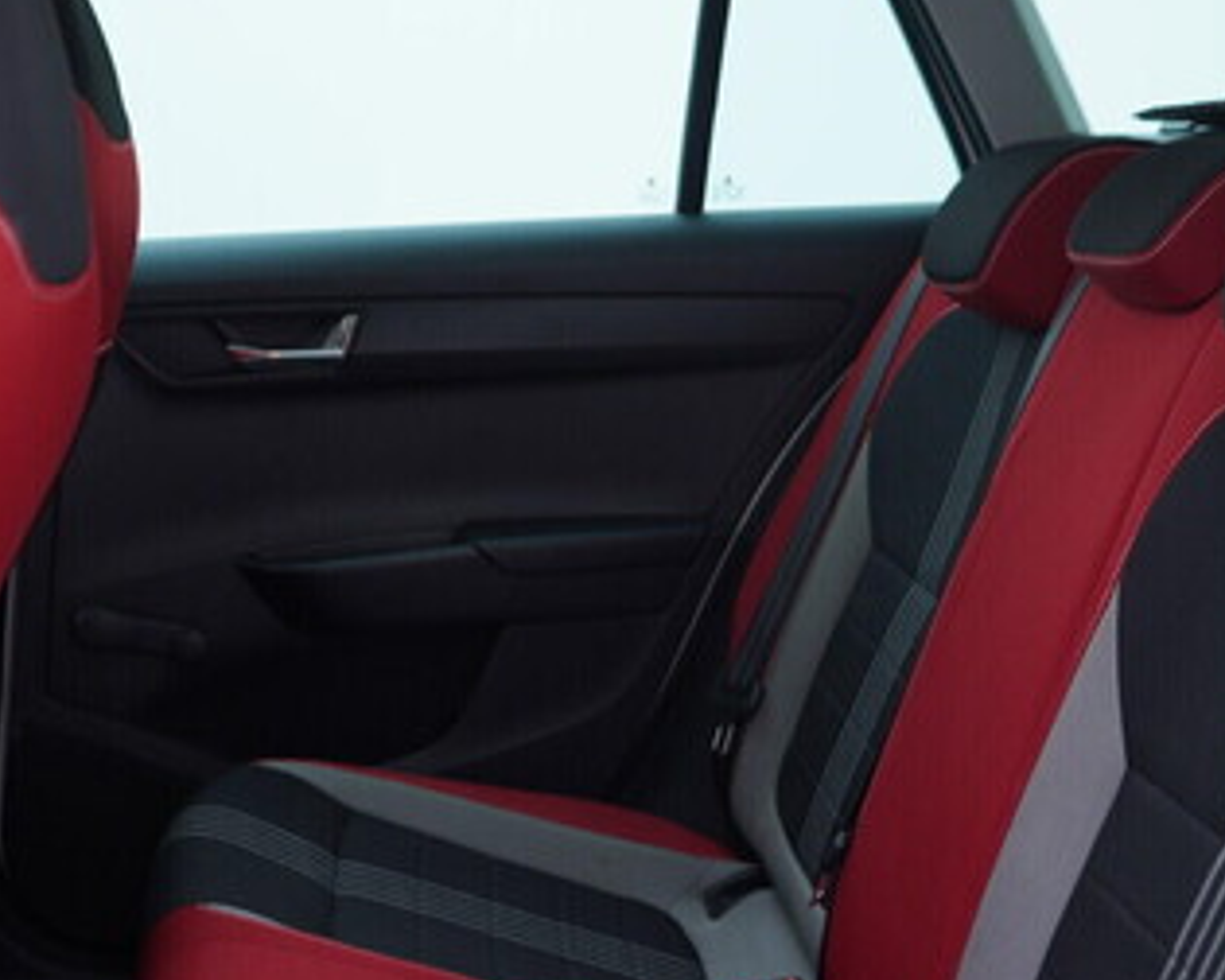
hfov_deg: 31.9
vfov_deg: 25.7
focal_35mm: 59
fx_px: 2139
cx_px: 665
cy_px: 348
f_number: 2.8
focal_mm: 24
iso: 125
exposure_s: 1/40
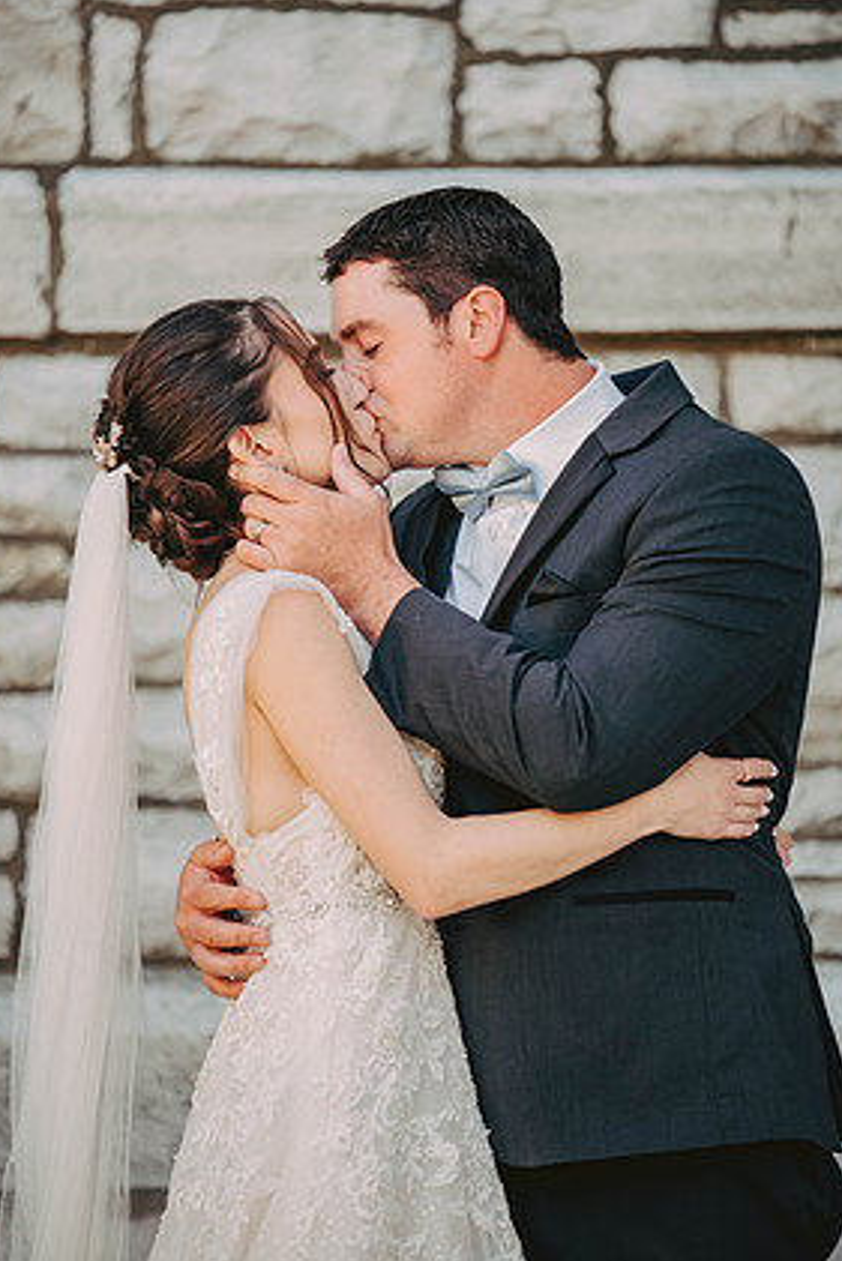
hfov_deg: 7.3
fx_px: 6555
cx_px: 431
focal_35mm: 187
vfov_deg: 11.0
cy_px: 593
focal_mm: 175
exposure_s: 1/1250
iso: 1600
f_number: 2.8
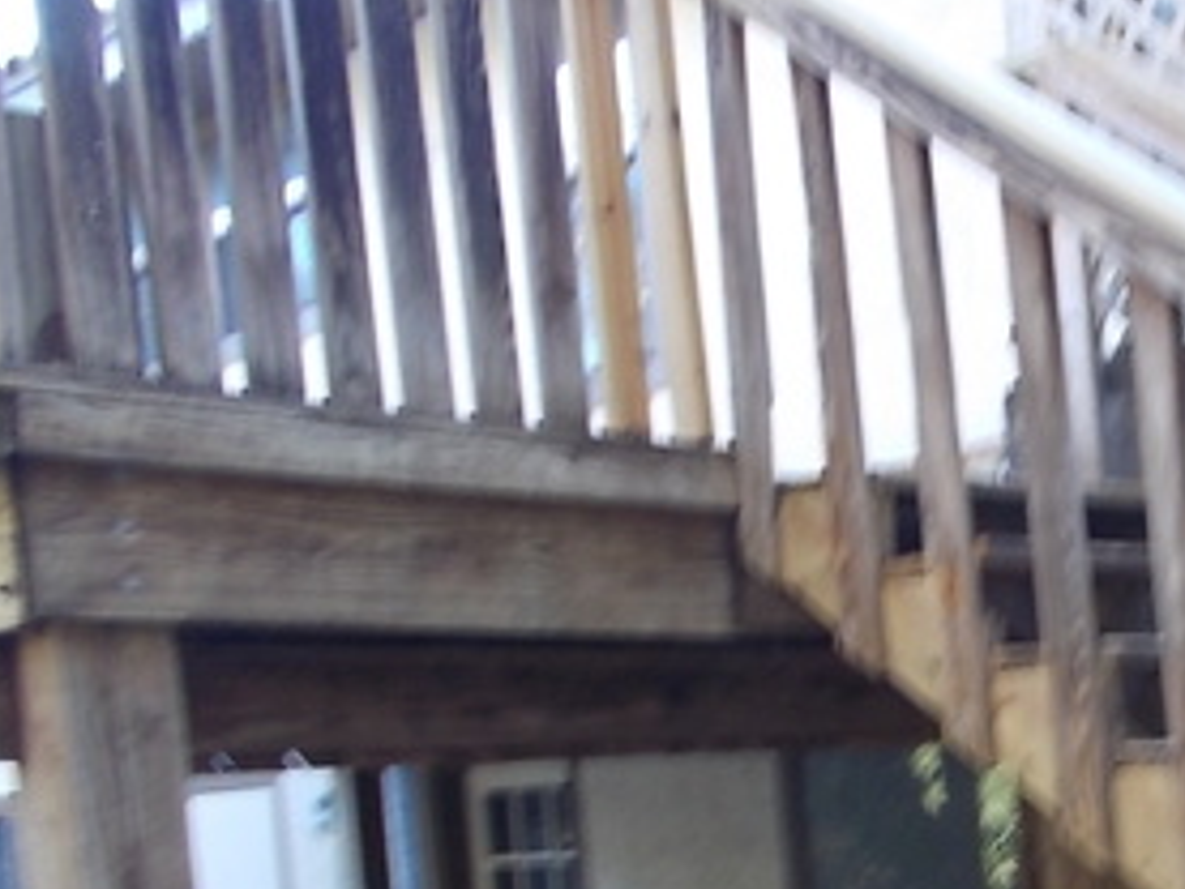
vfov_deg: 23.5
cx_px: 1275
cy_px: 880
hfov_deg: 29.3
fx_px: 2055
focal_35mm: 60
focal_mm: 4.6
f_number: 3.2
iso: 125
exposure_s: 1/25
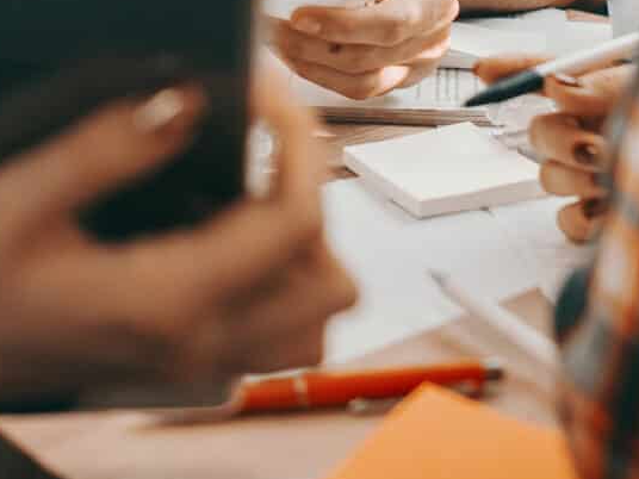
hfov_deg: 25.1
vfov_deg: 17.2
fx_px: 1384
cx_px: 48
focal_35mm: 75
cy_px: -294
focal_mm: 20
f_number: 2
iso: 320
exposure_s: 1/400
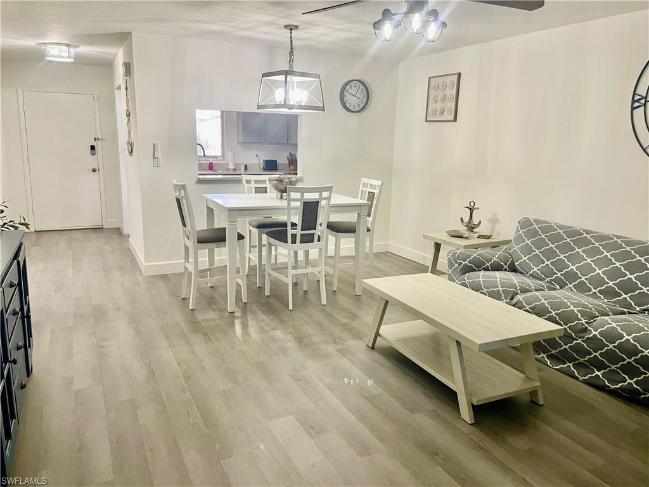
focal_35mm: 26
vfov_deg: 53.1
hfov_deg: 67.3
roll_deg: -1.2
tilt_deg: -9.9
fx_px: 487
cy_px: 244
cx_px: 324
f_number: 1.6
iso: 80
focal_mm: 4.2
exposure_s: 1/60
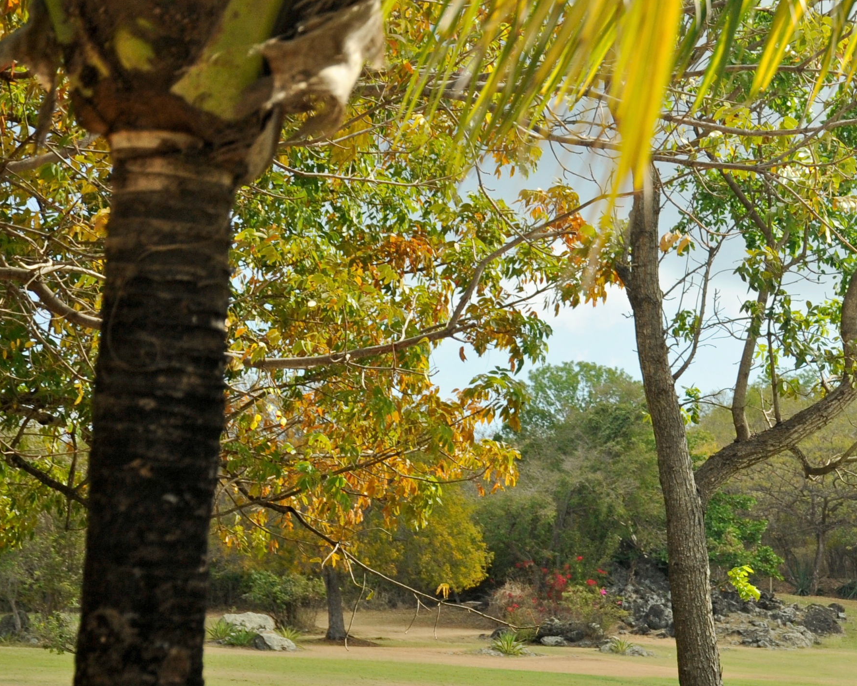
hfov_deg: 12.0
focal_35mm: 158
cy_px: 561
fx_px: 4007
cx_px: 940
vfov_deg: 9.7
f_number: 10
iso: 800
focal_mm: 70
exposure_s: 1/400
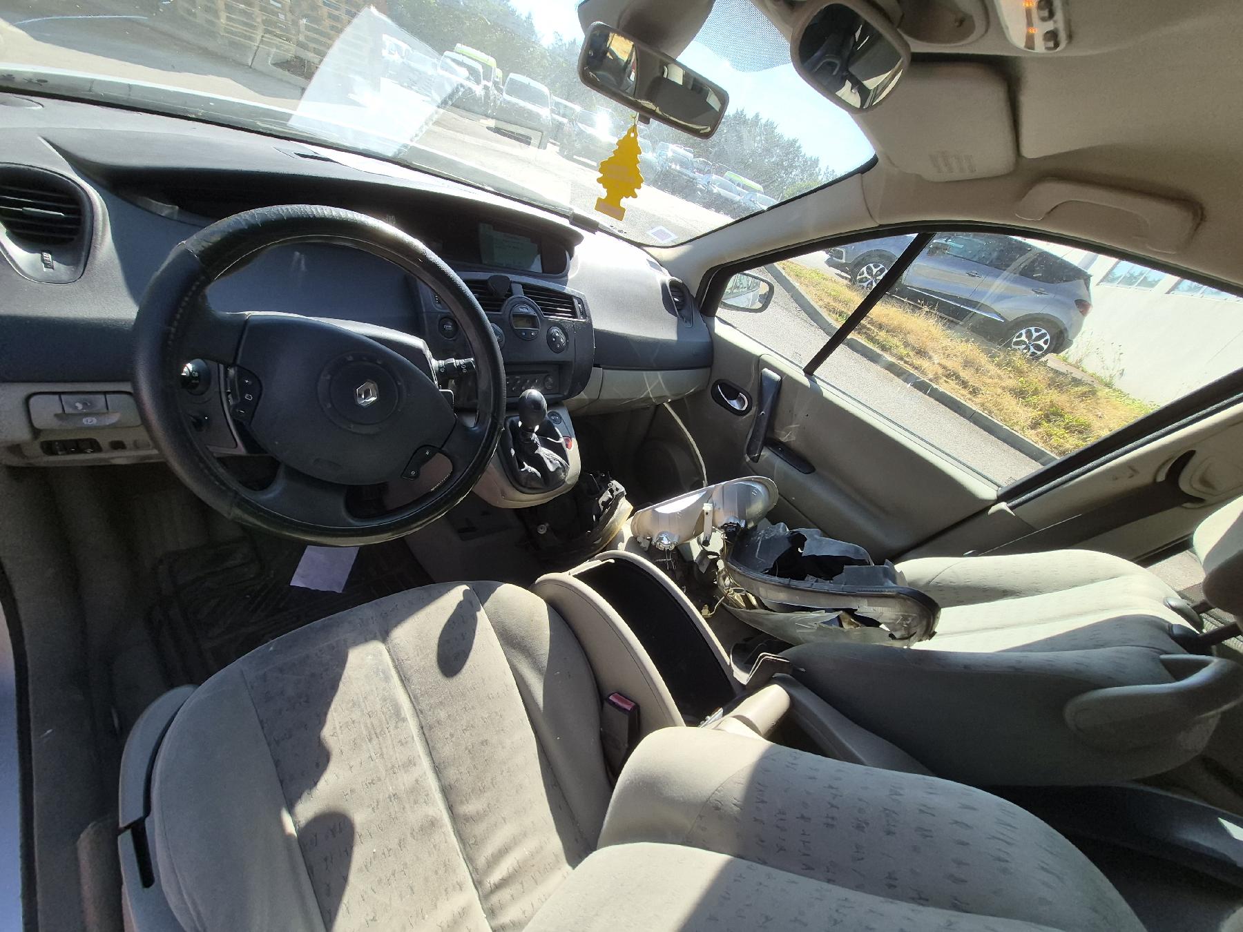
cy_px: 466
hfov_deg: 106.2
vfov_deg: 89.9
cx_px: 622
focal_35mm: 13
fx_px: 467
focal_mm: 1.74
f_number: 2.2
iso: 40
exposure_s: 1/714
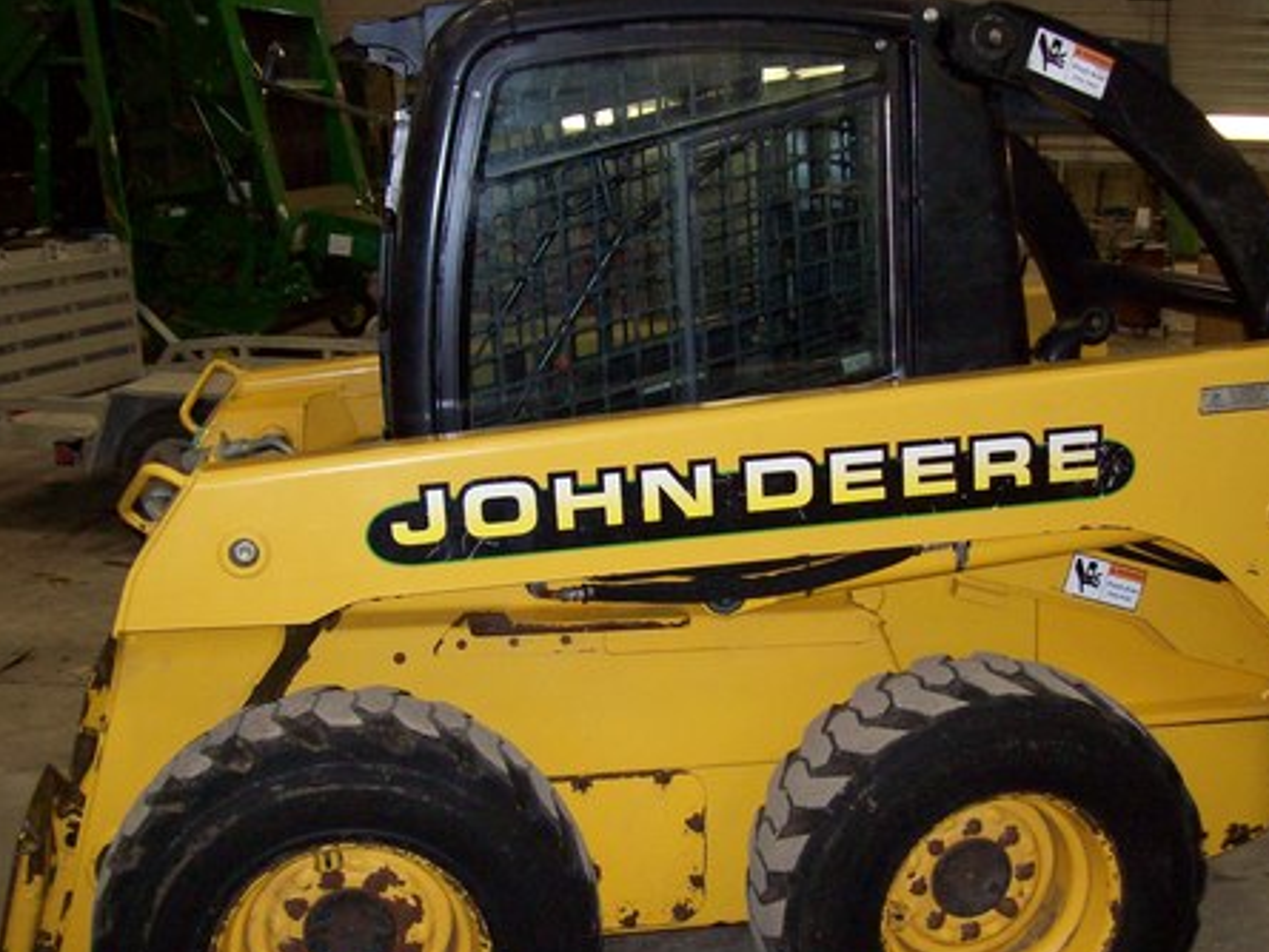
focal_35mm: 44
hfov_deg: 42.8
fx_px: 1613
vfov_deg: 32.9
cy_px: 524
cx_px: 719
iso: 200
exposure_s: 1/64
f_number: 2.7
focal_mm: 6
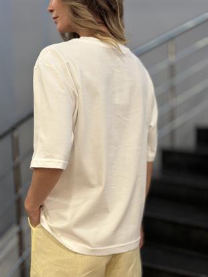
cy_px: 138
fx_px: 384
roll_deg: +0.1
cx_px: 104
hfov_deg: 30.3
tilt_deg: -4.0
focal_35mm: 48
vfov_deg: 39.6
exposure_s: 1/50
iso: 100
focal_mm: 6.86
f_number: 1.78
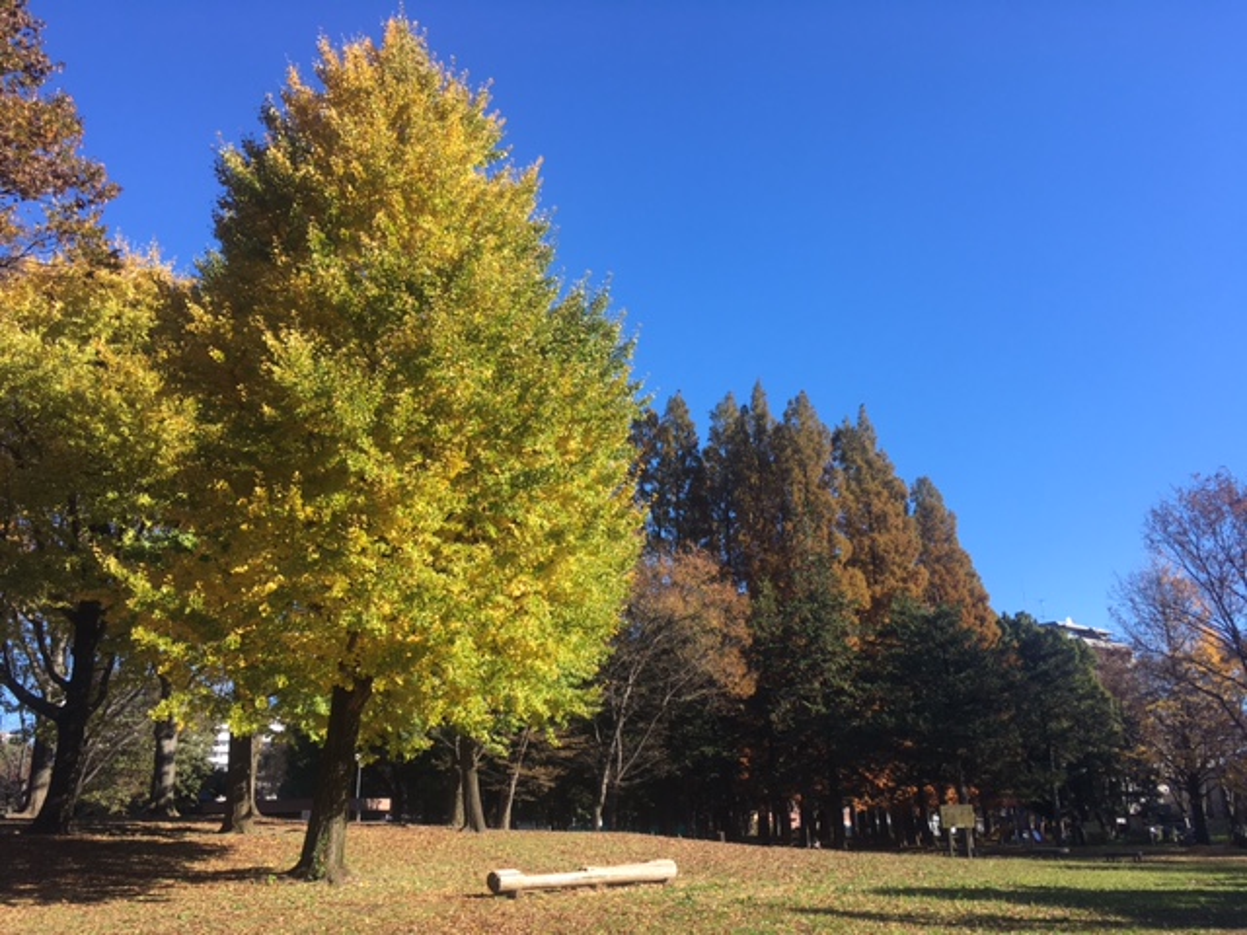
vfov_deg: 48.2
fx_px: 1045
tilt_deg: +19.5
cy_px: 468
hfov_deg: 61.7
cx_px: 624
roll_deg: +0.6
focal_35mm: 29
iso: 25
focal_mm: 4.15
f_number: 2.2
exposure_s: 1/646
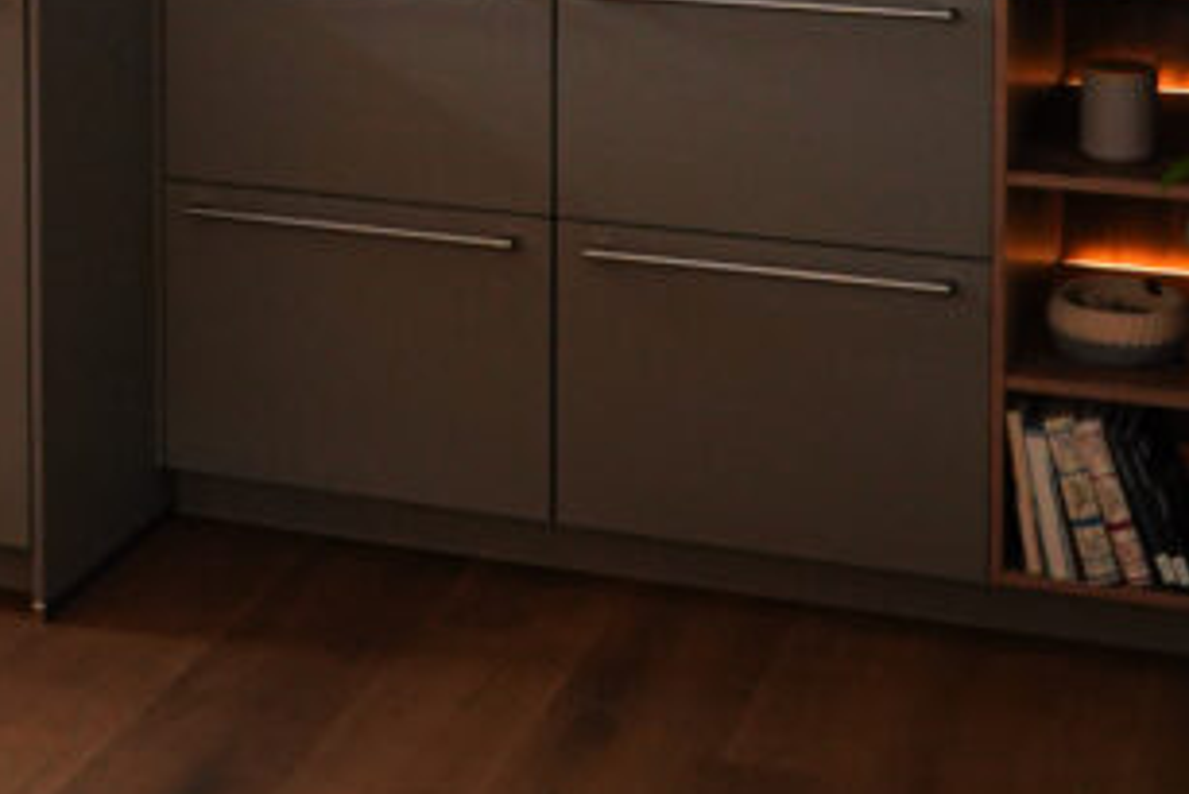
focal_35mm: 80
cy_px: -405
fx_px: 2643
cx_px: 356
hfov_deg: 25.2
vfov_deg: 15.7
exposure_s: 1/125
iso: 2000
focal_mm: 24
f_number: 4
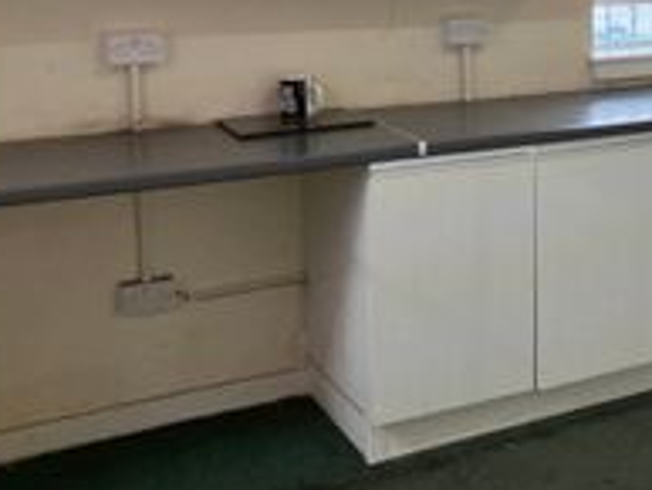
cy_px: 41
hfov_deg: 31.8
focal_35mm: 58
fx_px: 1093
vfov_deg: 24.5
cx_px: 574
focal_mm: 3.99
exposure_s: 1/50
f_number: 1.8
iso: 100
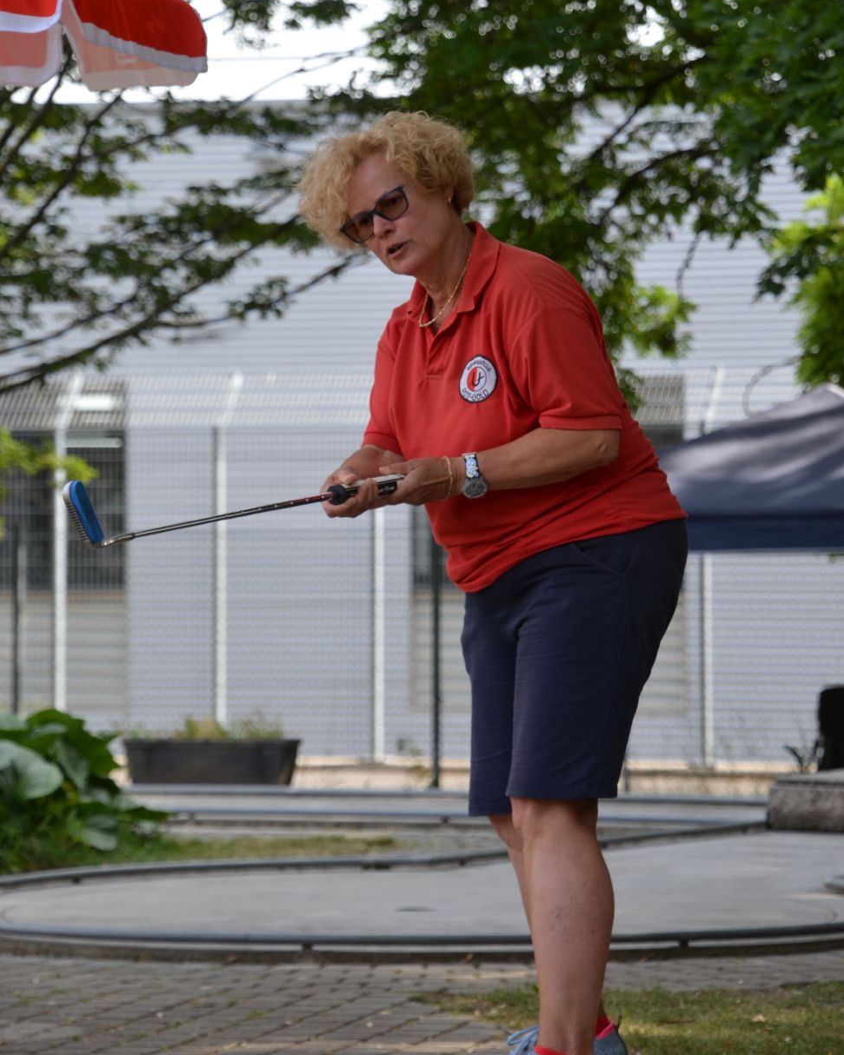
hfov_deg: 10.0
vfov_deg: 12.5
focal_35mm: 154
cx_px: 425
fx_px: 4809
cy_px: 474
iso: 400
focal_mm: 90
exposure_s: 1/500
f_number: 5.3
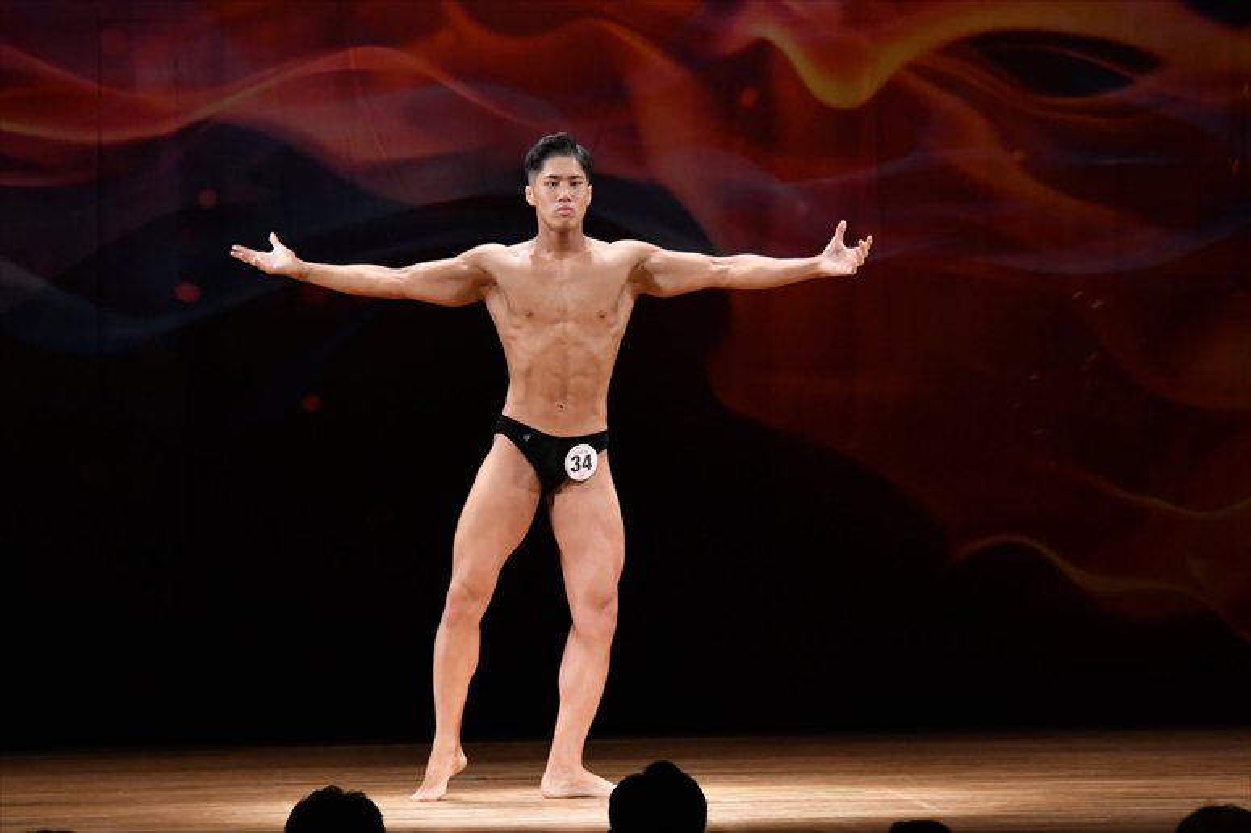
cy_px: 416
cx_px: 626
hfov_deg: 9.5
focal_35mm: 217
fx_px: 7537
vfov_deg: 6.3
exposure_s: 1/400
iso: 3200
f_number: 5.6
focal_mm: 145
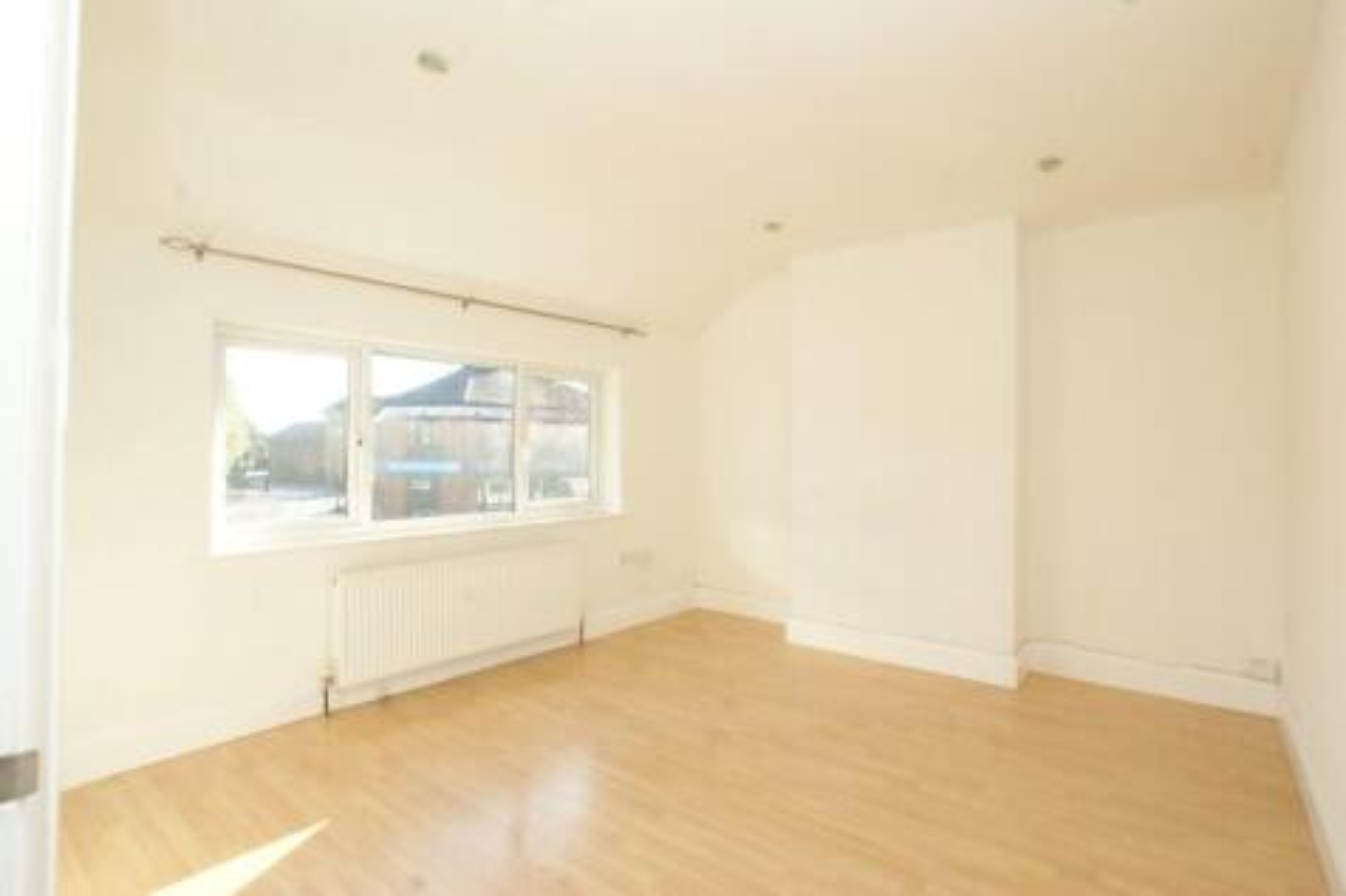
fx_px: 617
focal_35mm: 16
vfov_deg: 72.0
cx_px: 673
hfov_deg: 95.0
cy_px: 448
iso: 1600
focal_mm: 11
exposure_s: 1/160
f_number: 10
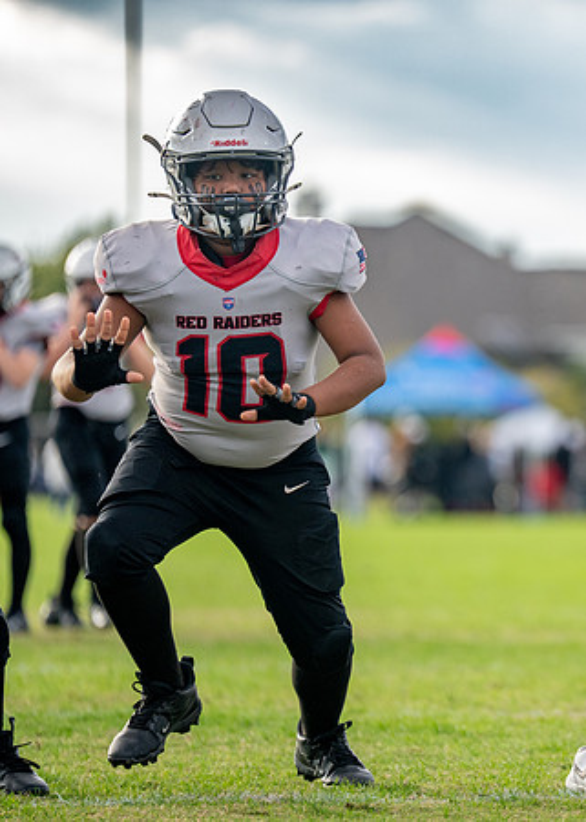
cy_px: 443
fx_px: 7493
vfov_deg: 6.3
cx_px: 667
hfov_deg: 4.5
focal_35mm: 321
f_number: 2.8
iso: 500
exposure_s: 1/1250
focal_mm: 200
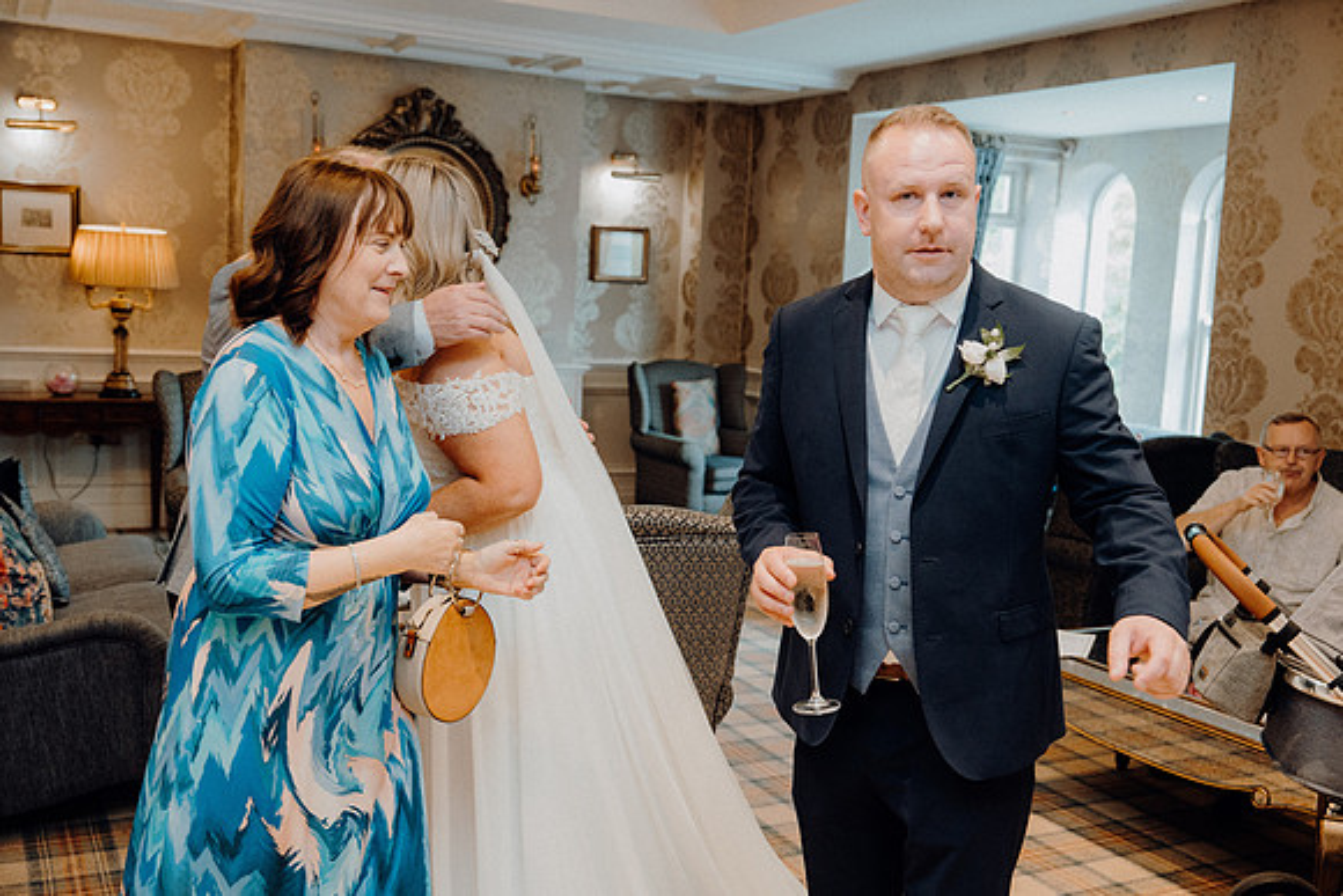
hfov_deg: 51.9
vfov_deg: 36.0
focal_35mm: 37
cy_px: 448
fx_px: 1381
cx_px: 672
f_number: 3.5
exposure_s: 1/160
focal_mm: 37
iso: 2000
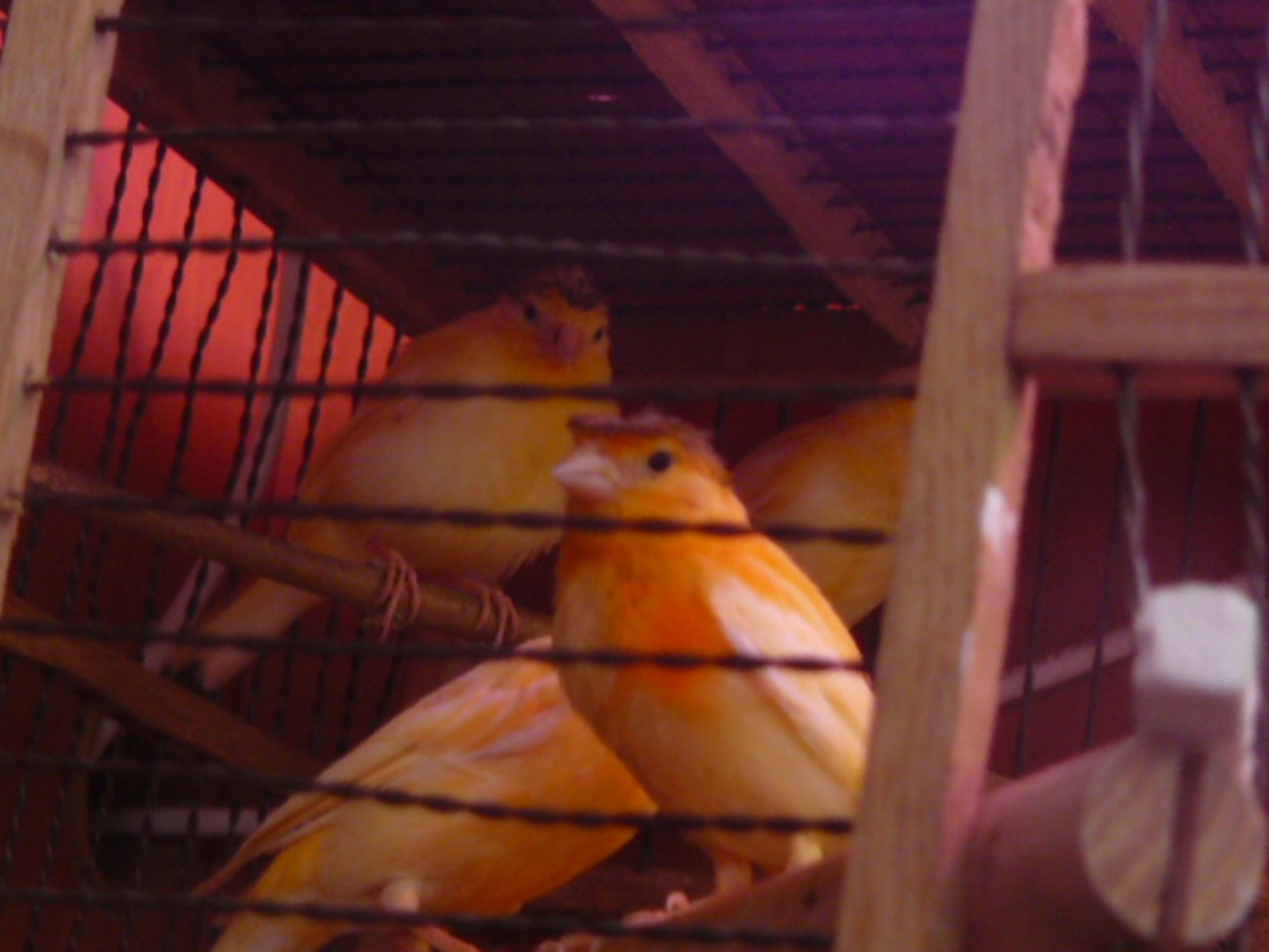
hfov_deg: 15.6
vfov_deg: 11.8
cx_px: 634
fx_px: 4619
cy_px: 476
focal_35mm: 126
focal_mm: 14
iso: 200
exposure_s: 1/15
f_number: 3.2
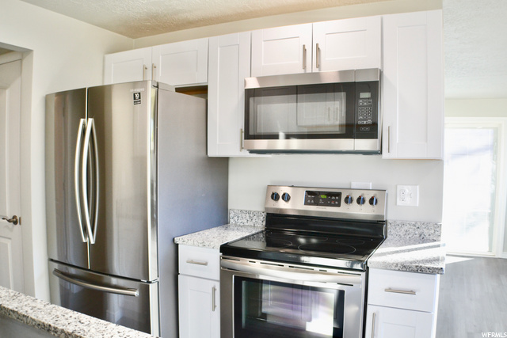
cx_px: 254
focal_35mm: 36
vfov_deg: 36.9
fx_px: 507
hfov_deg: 53.1
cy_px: 169
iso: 400
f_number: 4.5
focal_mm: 24
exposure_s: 1/80
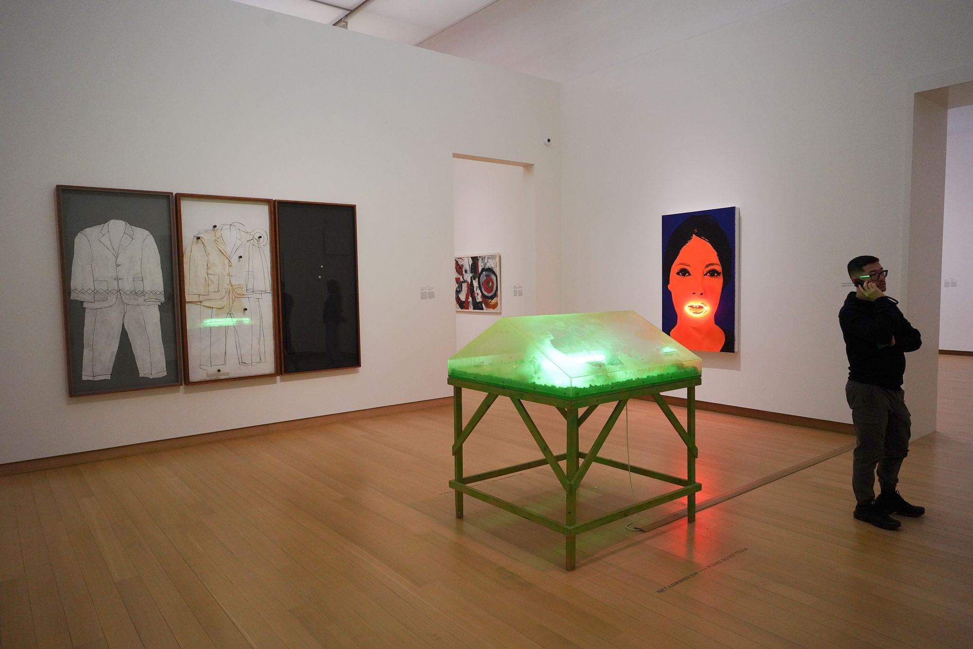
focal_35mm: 24
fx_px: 649
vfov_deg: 53.1
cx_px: 486
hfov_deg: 73.7
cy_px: 324
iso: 3200
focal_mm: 24
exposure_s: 1/80
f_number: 6.3
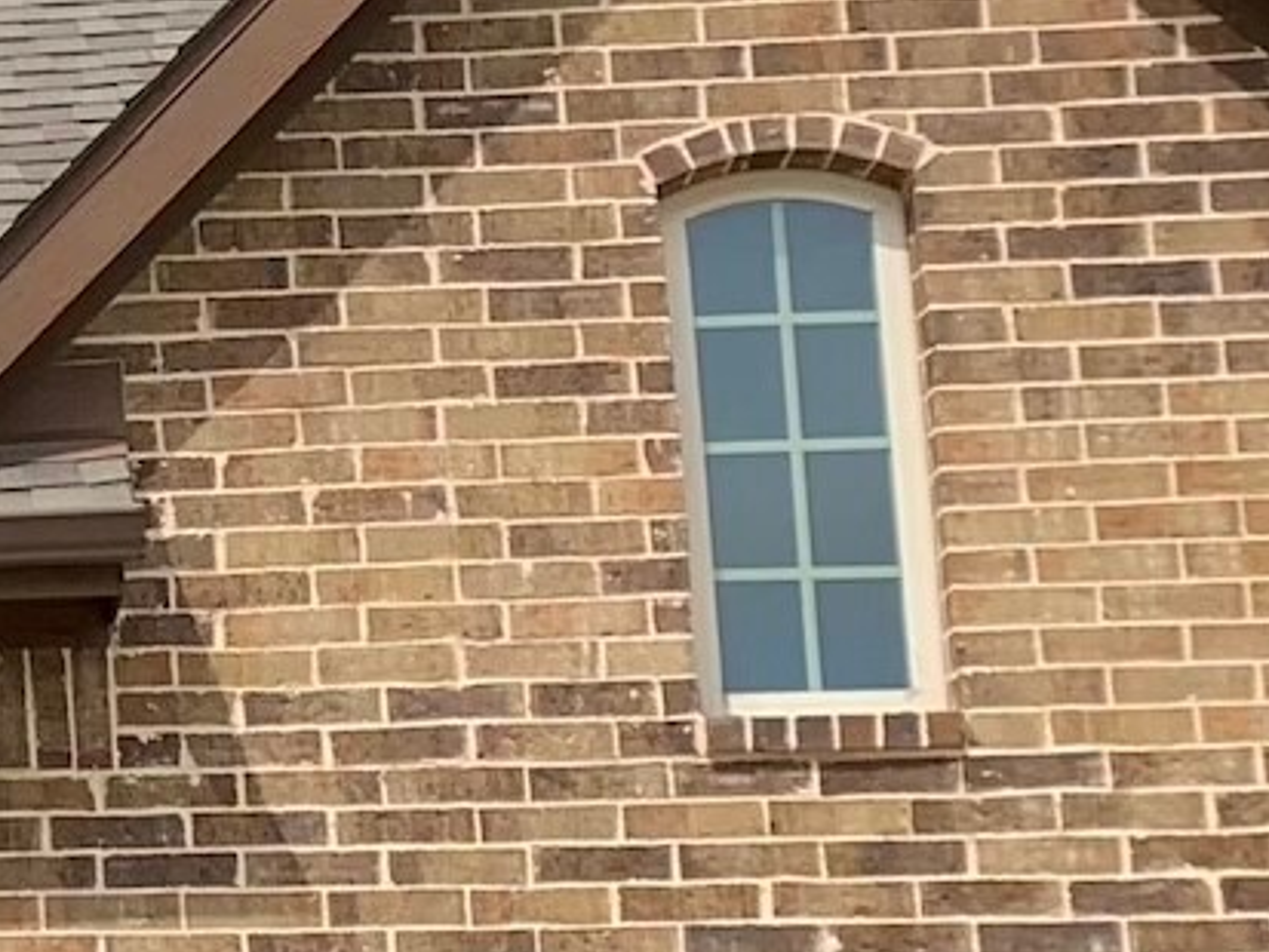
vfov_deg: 11.5
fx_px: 4730
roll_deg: -2.8
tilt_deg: +12.8
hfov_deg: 13.1
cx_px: -1309
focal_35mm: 129
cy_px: 537
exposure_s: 1/2545
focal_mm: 4.25
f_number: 1.8
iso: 25
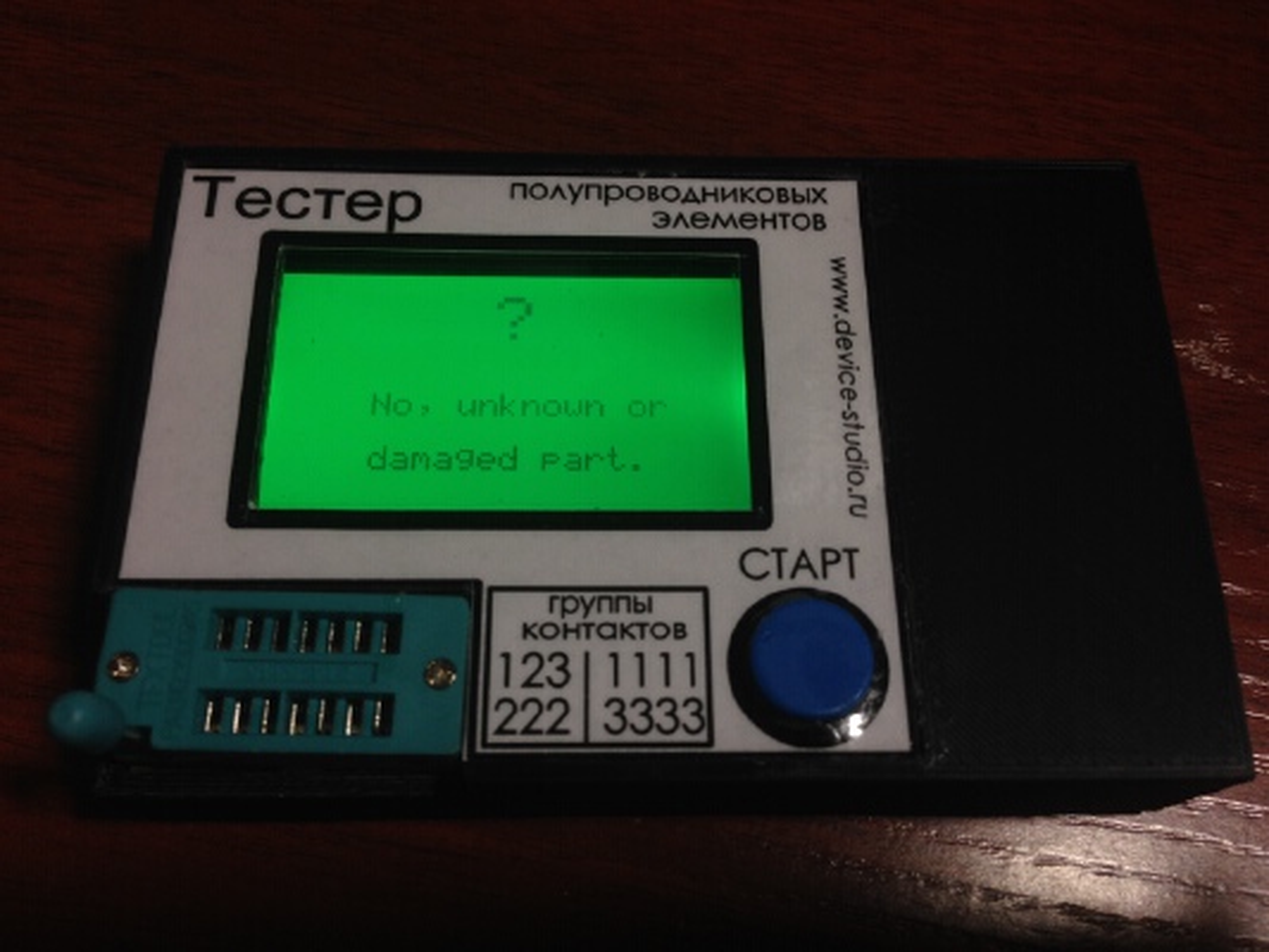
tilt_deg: -68.0
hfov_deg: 55.3
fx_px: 1210
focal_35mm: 33
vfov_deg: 43.0
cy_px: 476
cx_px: 634
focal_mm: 4.12
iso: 50
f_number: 2.4
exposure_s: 1/24
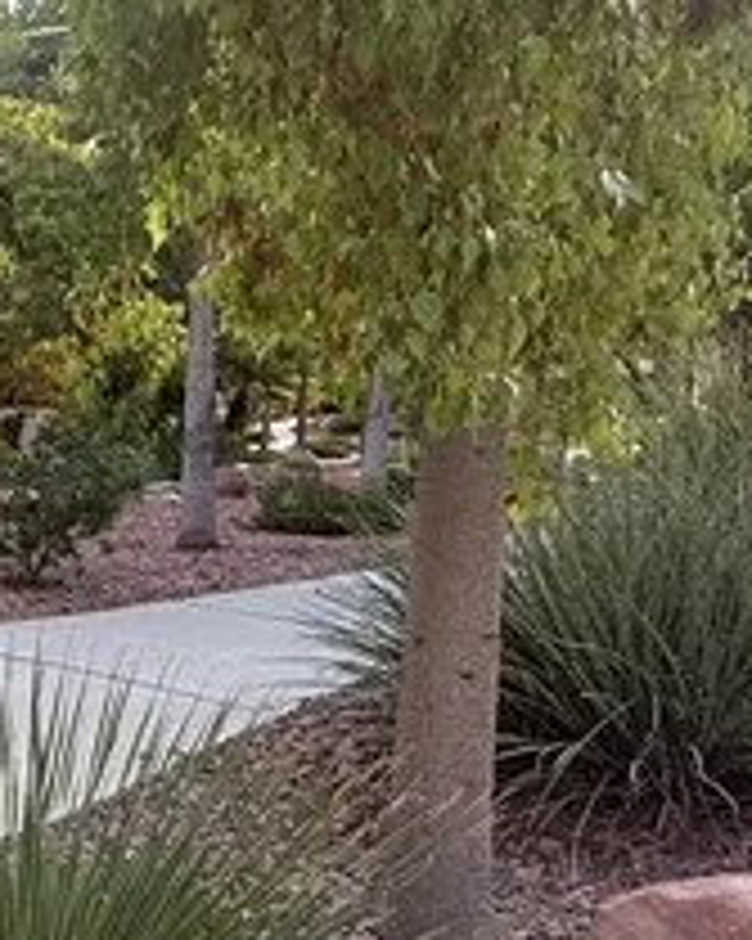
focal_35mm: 67
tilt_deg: +0.6
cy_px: 396
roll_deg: -2.2
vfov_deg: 28.3
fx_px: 1865
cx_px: -410
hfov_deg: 19.5
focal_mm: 2.22
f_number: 2.2
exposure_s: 1/333
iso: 64
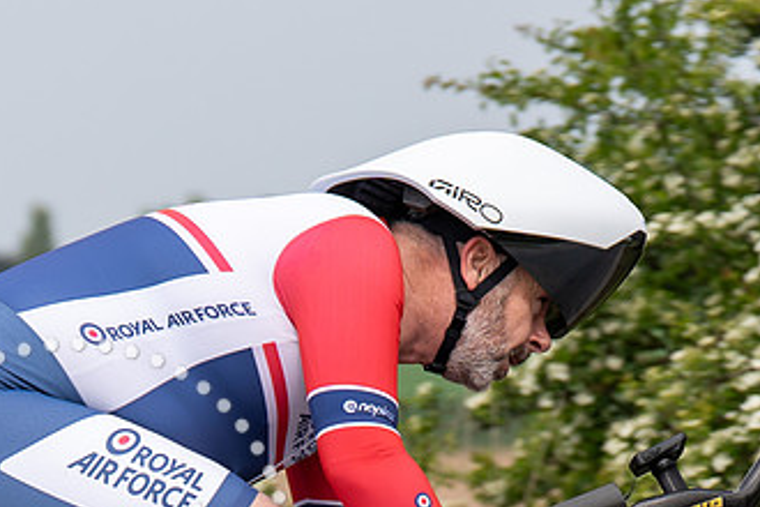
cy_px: 499
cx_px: 689
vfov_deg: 3.2
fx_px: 9183
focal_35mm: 435
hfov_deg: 4.7
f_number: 4
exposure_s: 1/1000
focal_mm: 87
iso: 100
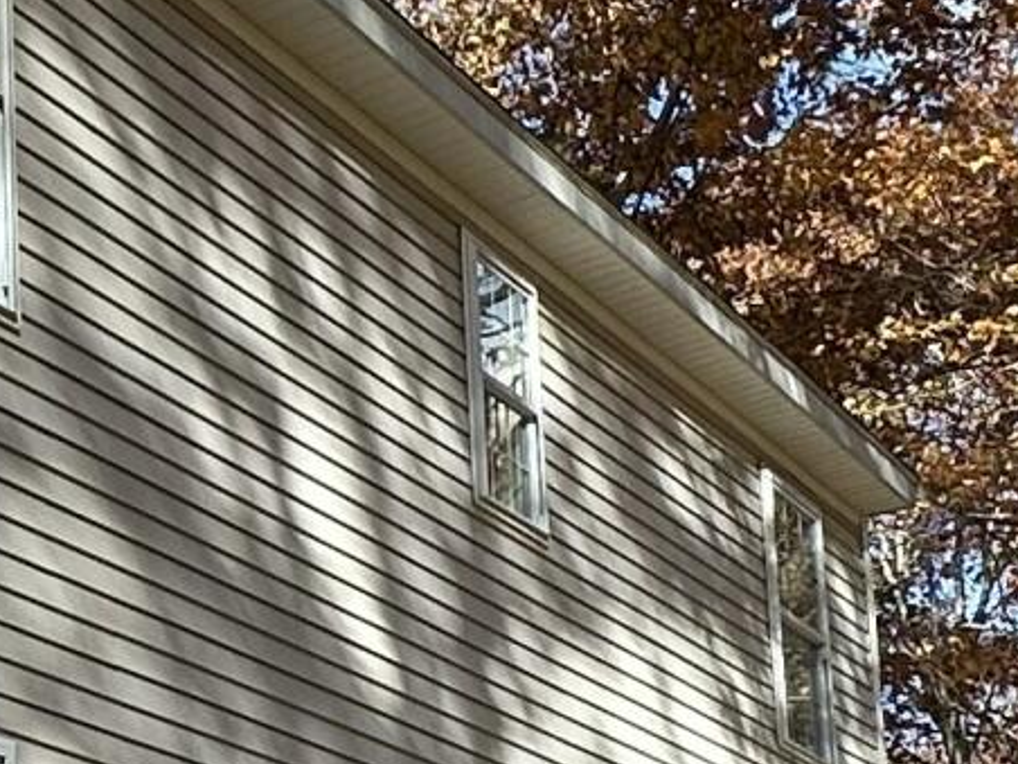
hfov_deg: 19.6
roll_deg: +0.4
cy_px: 1005
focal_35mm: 93
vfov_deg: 15.1
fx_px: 2735
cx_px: -257
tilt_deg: +9.3
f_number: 2.2
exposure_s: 1/556
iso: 40
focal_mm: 2.22
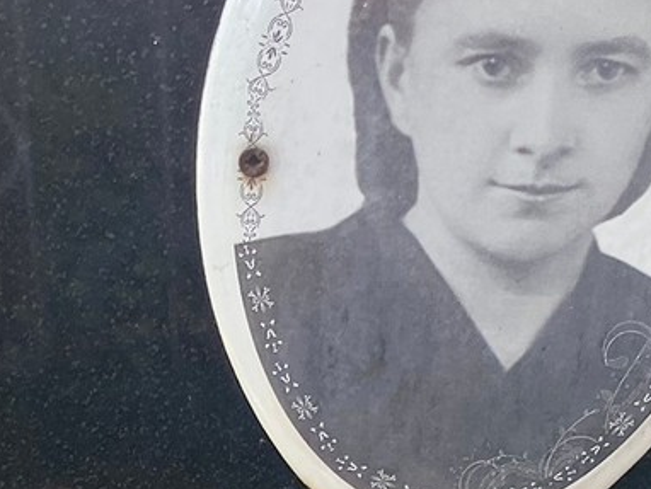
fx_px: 1844
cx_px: 290
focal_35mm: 98
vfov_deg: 14.5
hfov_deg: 20.0
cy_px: 639
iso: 80
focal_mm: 4.25
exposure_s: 1/121
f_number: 1.8
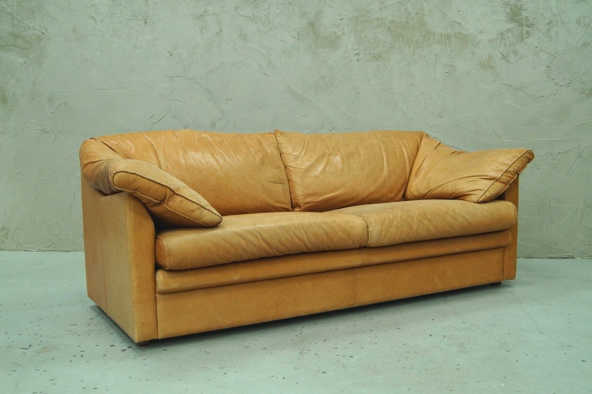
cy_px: 197
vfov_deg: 34.2
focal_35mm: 39
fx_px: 641
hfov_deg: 49.6
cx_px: 296
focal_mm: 26
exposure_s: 1/13
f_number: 7.1
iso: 400
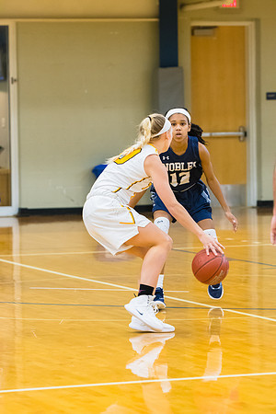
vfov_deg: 11.8
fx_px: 2001
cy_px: 207
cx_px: 138
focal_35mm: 174
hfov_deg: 7.9
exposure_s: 1/400
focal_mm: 116
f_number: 3.5
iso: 3200
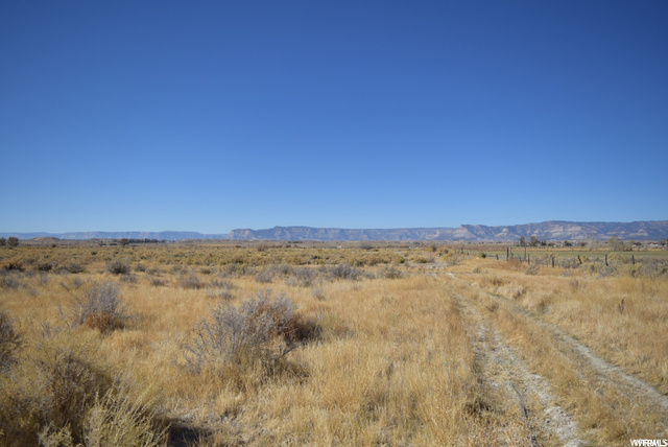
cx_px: 334
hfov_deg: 67.3
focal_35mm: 27
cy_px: 224
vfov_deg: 48.0
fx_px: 501
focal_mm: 18
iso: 200
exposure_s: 1/4000
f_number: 3.5
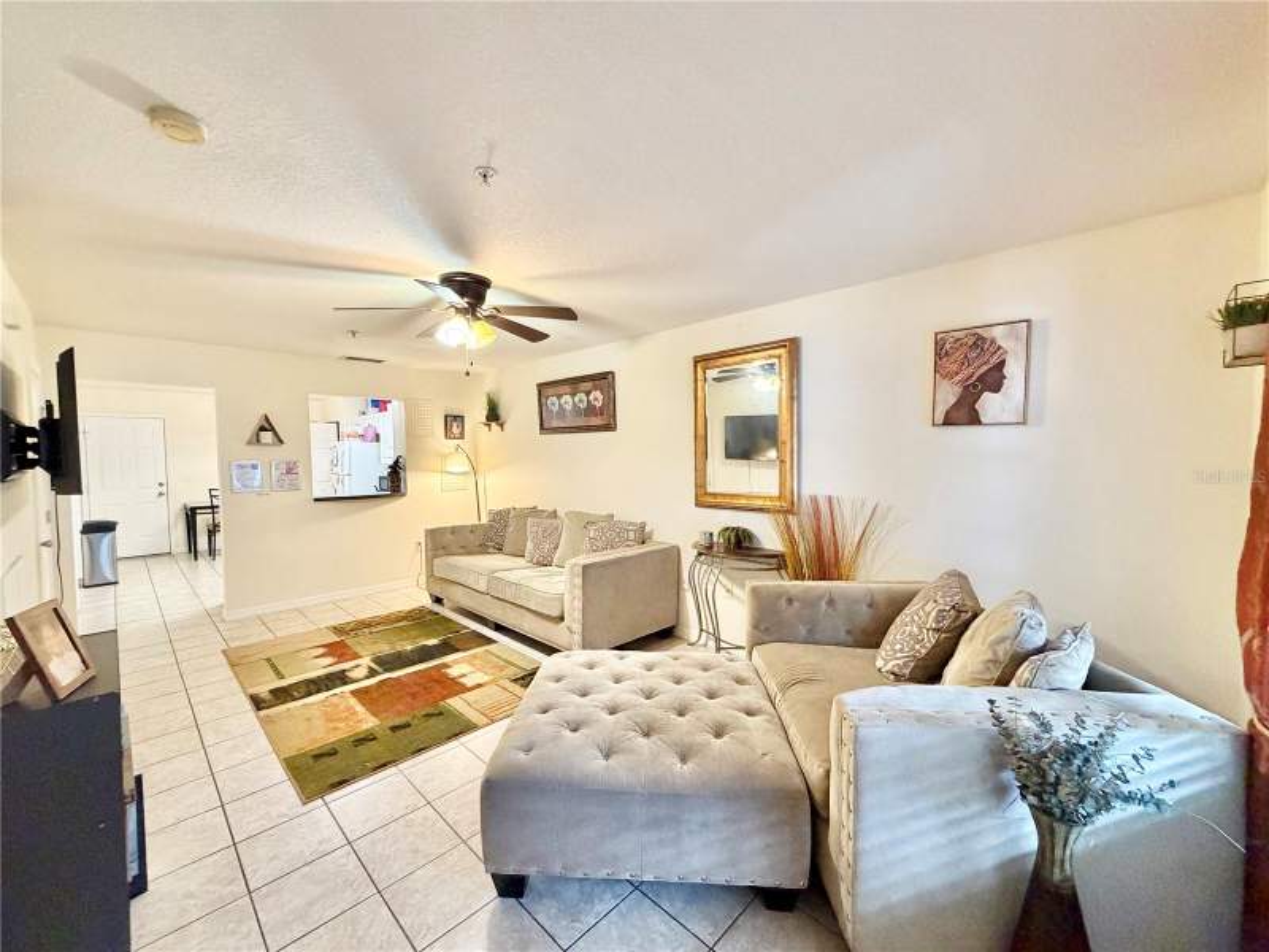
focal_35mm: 14
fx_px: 513
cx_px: 634
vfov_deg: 85.7
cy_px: 476
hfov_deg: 102.1
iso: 500
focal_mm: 2.22
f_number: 2.2
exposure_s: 1/60
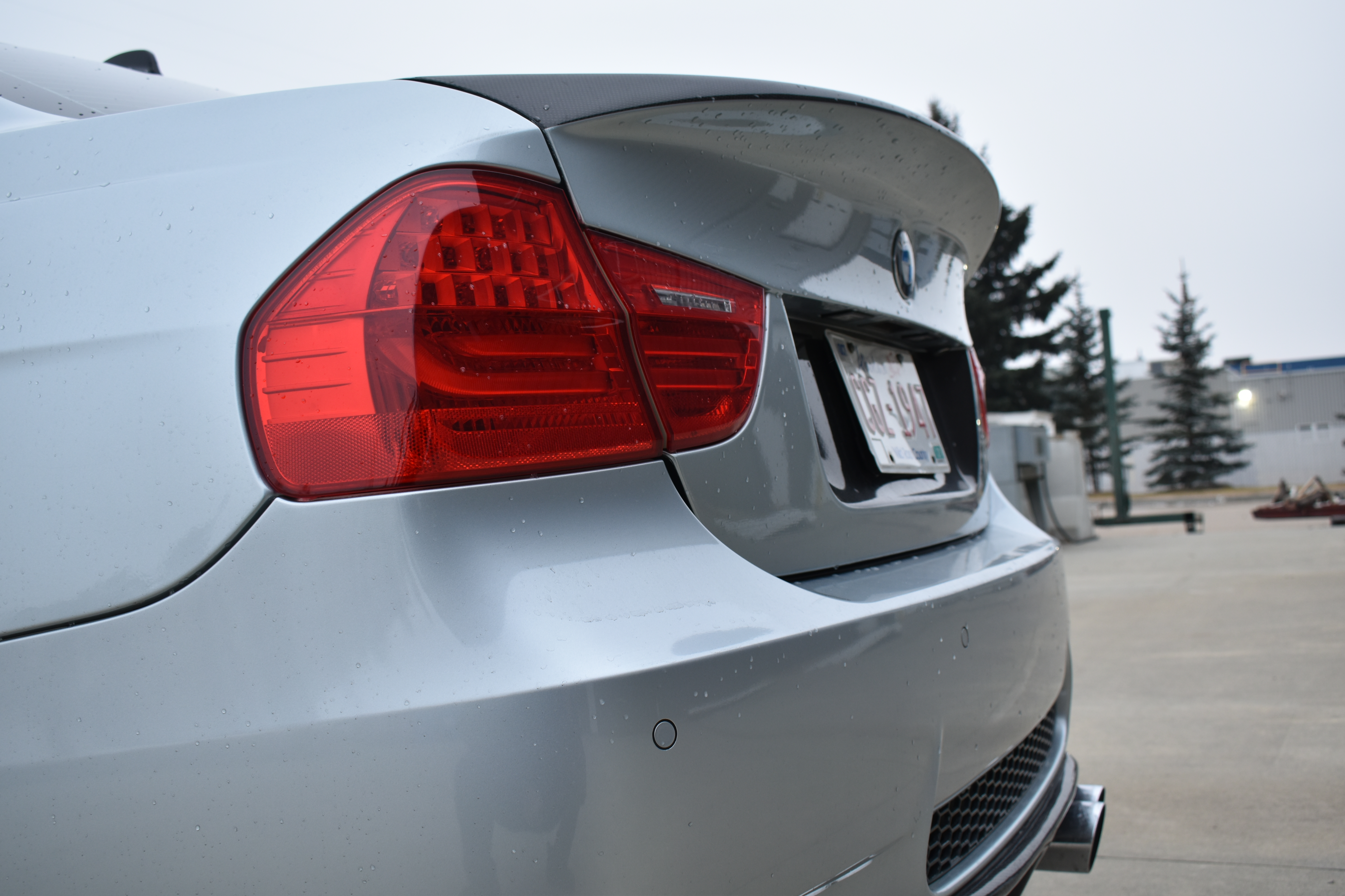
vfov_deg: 38.4
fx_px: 1289
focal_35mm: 34
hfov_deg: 55.1
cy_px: 448
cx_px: 672
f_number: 5.6
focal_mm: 23
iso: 200
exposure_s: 1/40
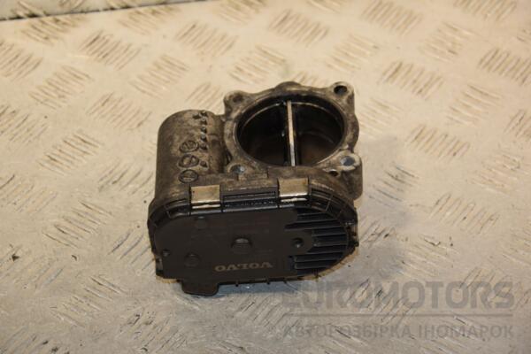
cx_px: 266
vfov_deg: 13.0
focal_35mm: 105
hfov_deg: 19.5
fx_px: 1549
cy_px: 177
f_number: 5.6
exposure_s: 1/200
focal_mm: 70
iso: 800
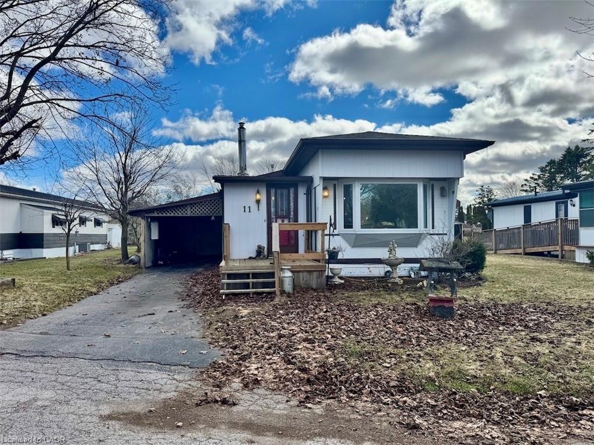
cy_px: 222
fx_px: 412
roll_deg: +1.0
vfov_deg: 56.8
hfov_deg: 71.6
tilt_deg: +0.8
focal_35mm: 24
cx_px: 297
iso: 80
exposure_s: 1/7937
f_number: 1.78
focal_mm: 6.76
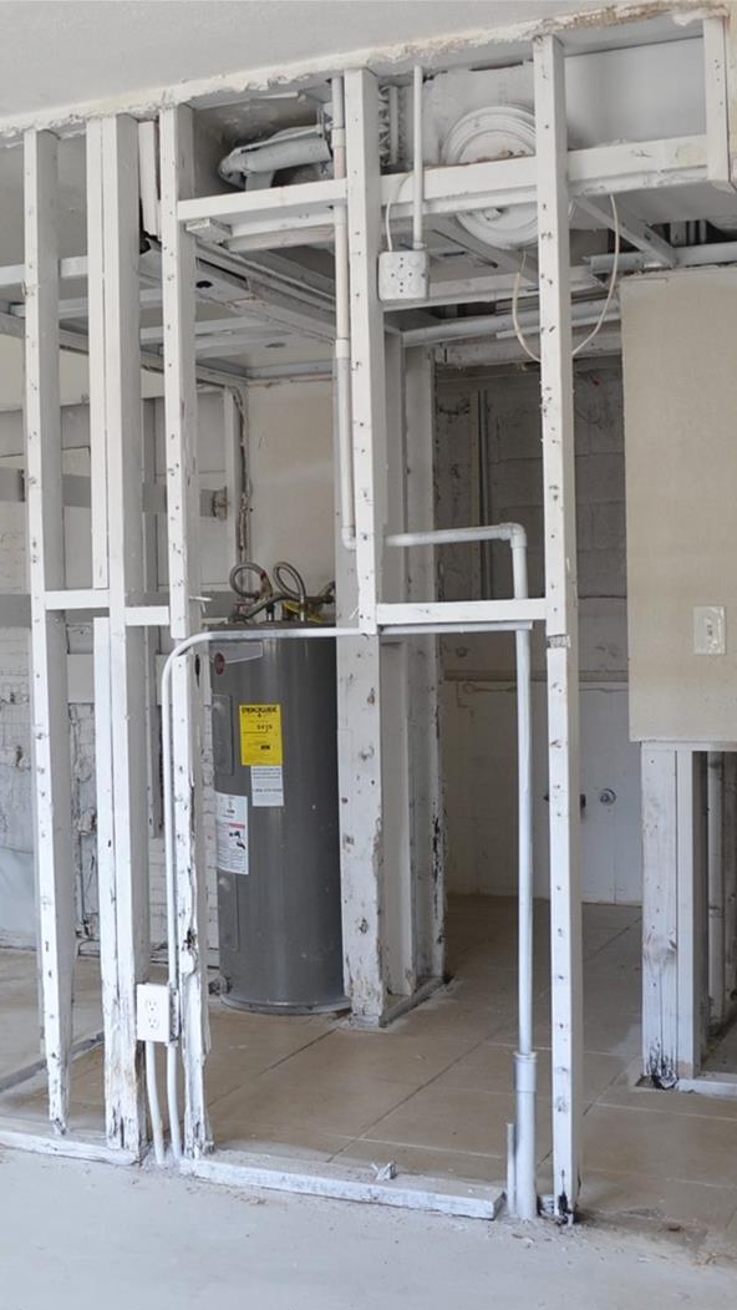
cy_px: 662
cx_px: 289
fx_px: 1493
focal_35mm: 43
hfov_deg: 27.7
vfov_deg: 47.4
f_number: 4
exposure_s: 1/125
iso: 400
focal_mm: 18
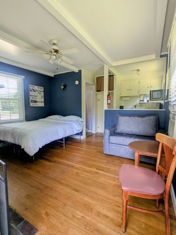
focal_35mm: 16
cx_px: 88
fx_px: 108
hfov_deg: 78.1
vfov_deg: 94.5
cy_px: 118
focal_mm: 2.35
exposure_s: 1/60
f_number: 2.2
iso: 37
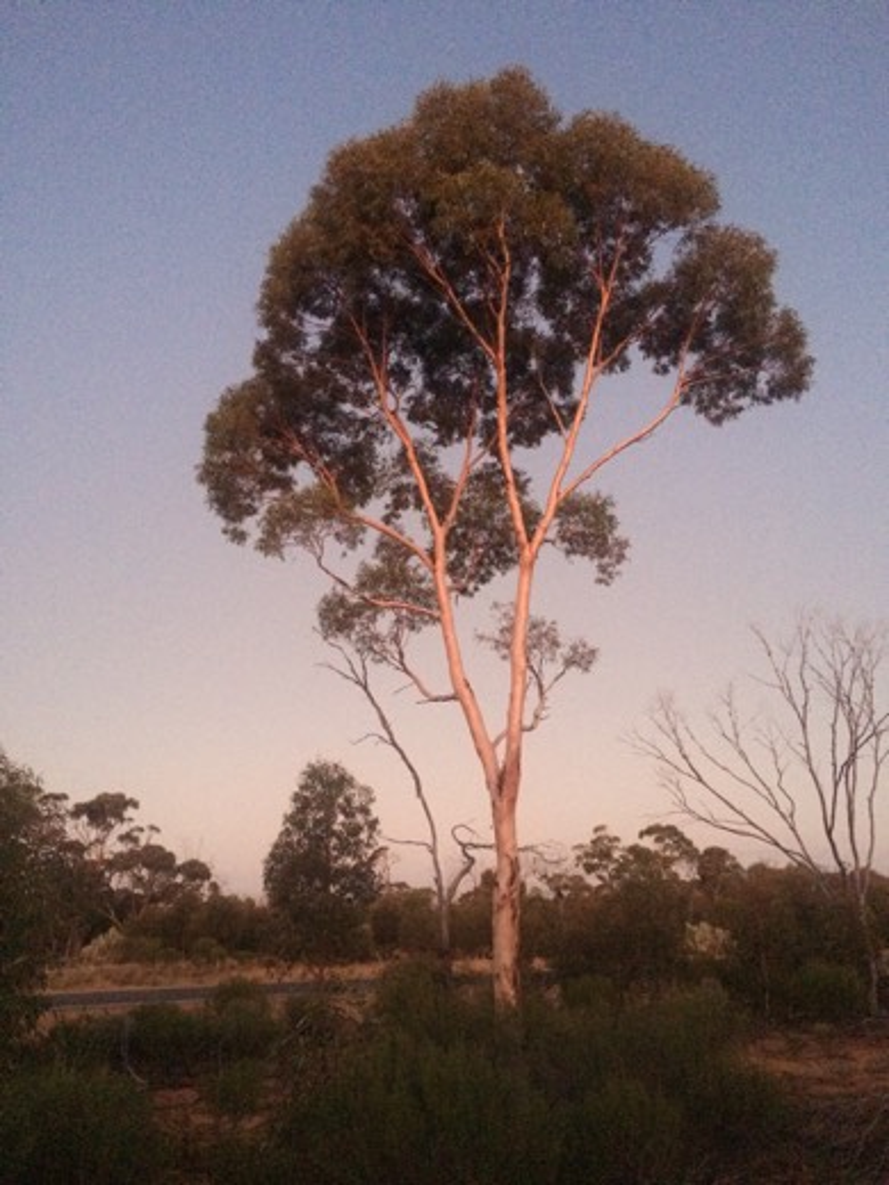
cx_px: 444
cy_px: 592
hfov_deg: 48.2
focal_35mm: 29
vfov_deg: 61.7
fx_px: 993
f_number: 2.2
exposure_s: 1/15
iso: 640
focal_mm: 4.15
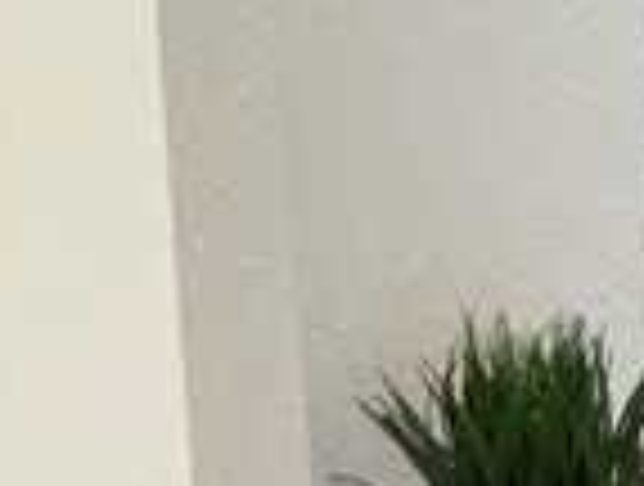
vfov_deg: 7.2
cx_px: 2040
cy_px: 144
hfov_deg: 8.0
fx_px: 3861
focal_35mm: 207
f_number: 1.8
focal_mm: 3
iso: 32
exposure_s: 1/60
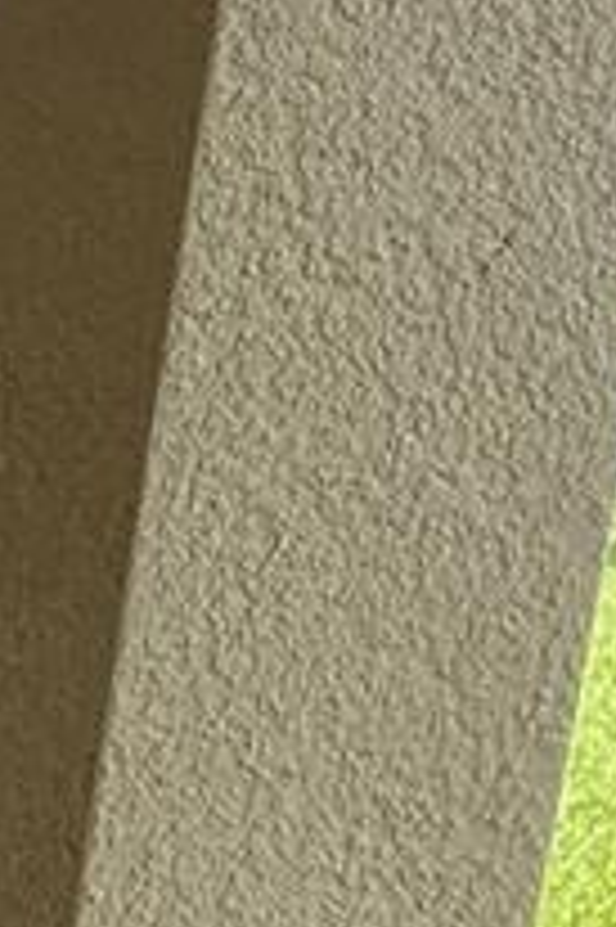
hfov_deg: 11.7
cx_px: -1048
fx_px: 2185
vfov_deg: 23.8
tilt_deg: -9.1
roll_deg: -4.5
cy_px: 639
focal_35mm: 85
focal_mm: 2.22
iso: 50
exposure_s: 1/631
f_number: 2.2
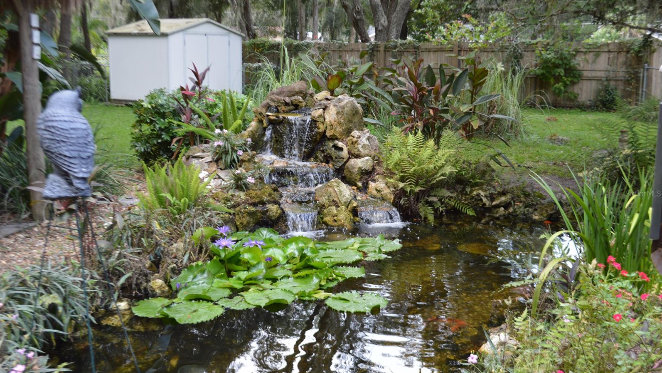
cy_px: 193
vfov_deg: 29.0
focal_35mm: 41
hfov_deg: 49.4
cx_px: 330
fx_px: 720
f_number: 5.6
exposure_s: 1/125
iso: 400
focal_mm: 26
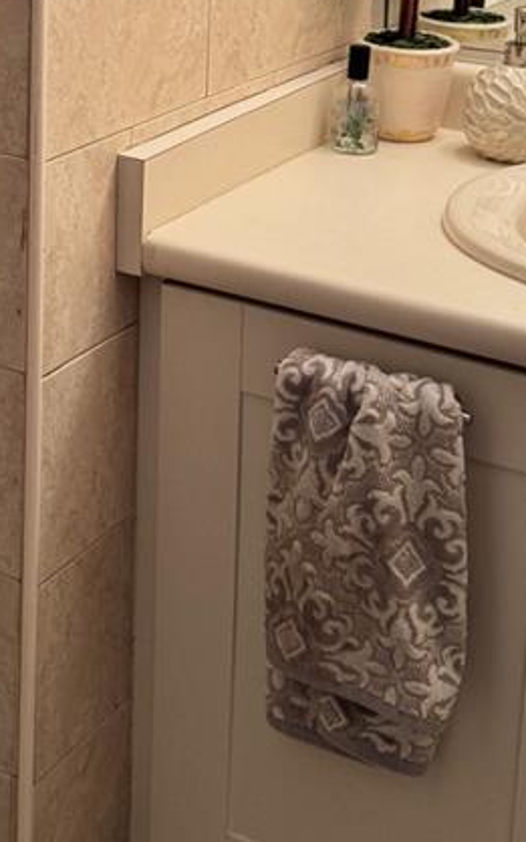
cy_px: 20
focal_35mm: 73
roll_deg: +0.4
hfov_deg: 17.4
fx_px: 1676
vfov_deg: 26.8
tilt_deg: -11.4
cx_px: -4
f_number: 1.78
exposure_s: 1/60
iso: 125
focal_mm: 6.76
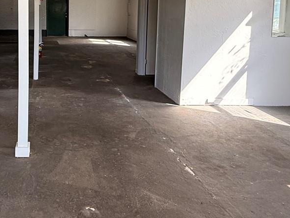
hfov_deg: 46.7
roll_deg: +0.1
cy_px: 33
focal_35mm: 38
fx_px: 318
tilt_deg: -4.0
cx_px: 63
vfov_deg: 36.0
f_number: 2.2
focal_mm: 2.22
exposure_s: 1/99
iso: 100
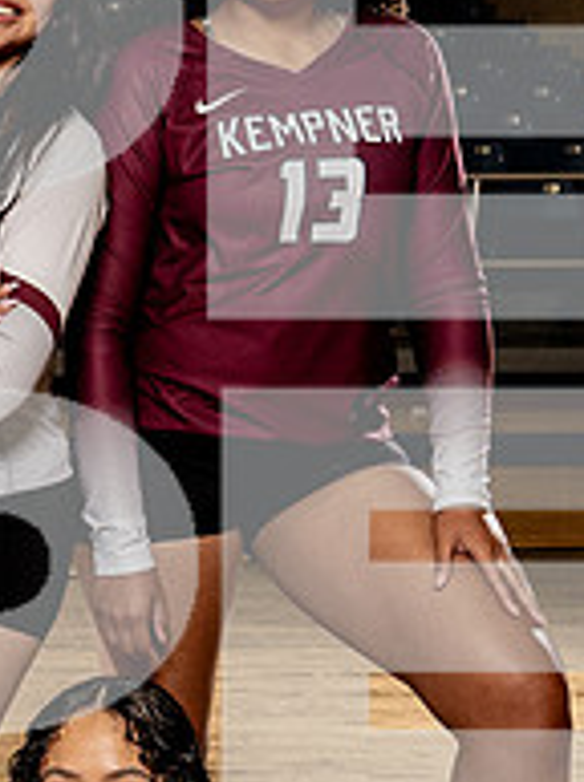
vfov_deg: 18.9
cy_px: 669
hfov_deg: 12.7
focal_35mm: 103
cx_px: -544
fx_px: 2325
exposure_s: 1/250
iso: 640
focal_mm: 24
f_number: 5.6
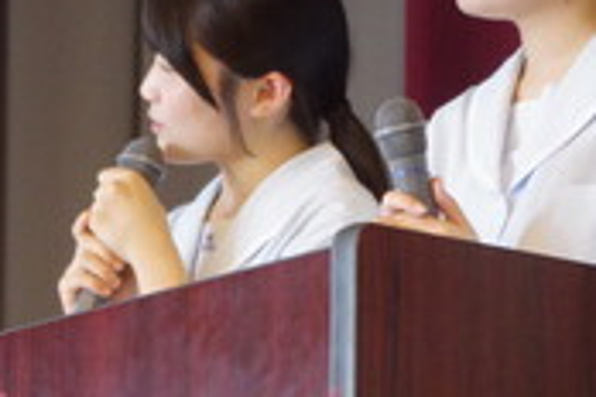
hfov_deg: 6.6
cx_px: 298
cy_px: 198
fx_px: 5148
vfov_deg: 4.4
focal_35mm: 311
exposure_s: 1/25
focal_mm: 80
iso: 6400
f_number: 5.6
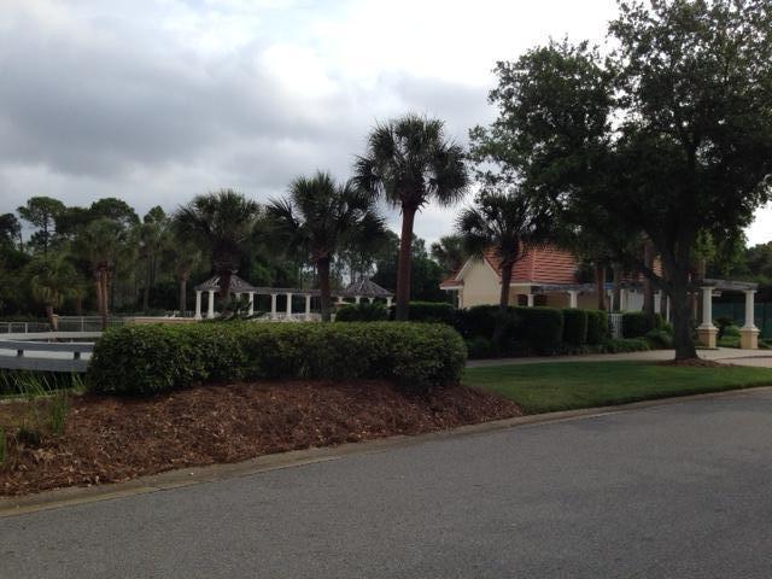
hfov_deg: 55.4
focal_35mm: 33
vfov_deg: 42.9
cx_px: 386
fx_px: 736
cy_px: 290
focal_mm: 4.12
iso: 50
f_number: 2.4
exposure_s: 1/1642
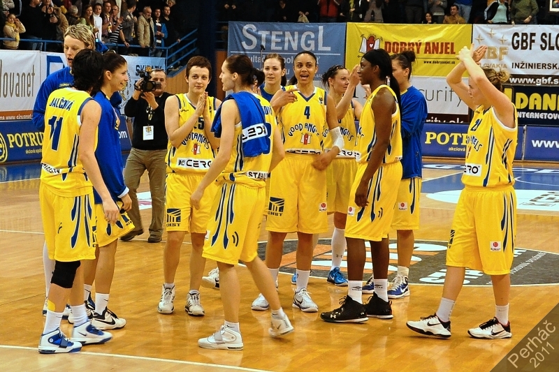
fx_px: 699
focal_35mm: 45
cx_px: 280
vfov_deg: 29.9
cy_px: 186
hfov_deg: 43.6
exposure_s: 1/100
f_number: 7.1
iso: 1600
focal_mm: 30
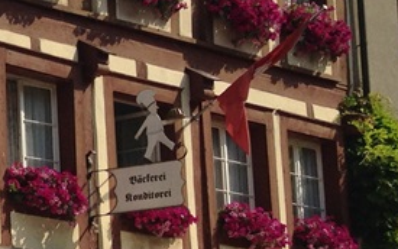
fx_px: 1768
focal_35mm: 163
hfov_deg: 11.7
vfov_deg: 8.1
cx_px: -352
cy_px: 138
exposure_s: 1/1748
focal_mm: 4.12
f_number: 2.4
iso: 50
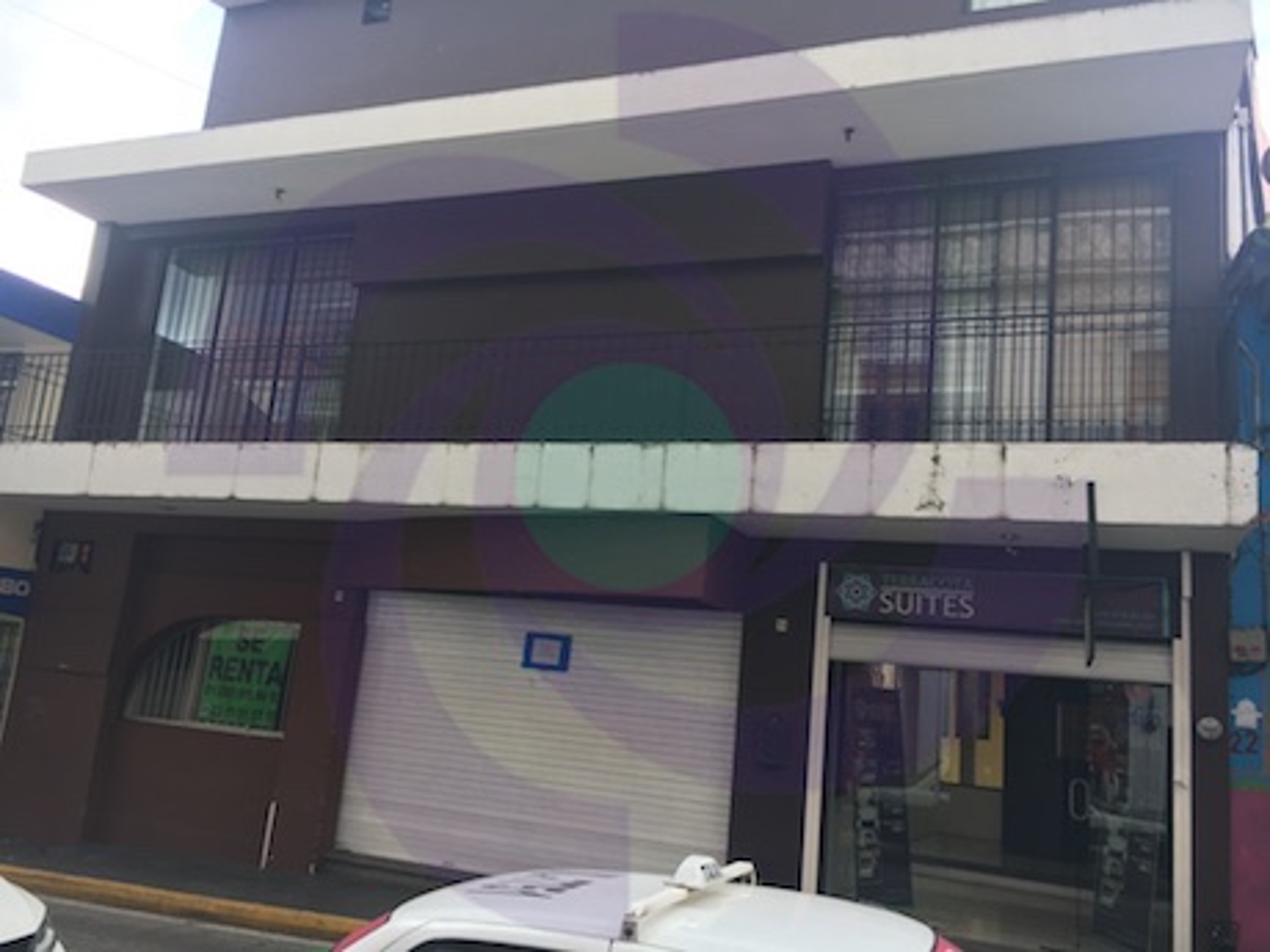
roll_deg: -4.8
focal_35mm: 29
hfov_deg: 61.7
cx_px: 635
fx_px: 1064
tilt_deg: +10.5
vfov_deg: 48.2
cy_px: 476
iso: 32
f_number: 2.2
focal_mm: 4.15
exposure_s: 1/40
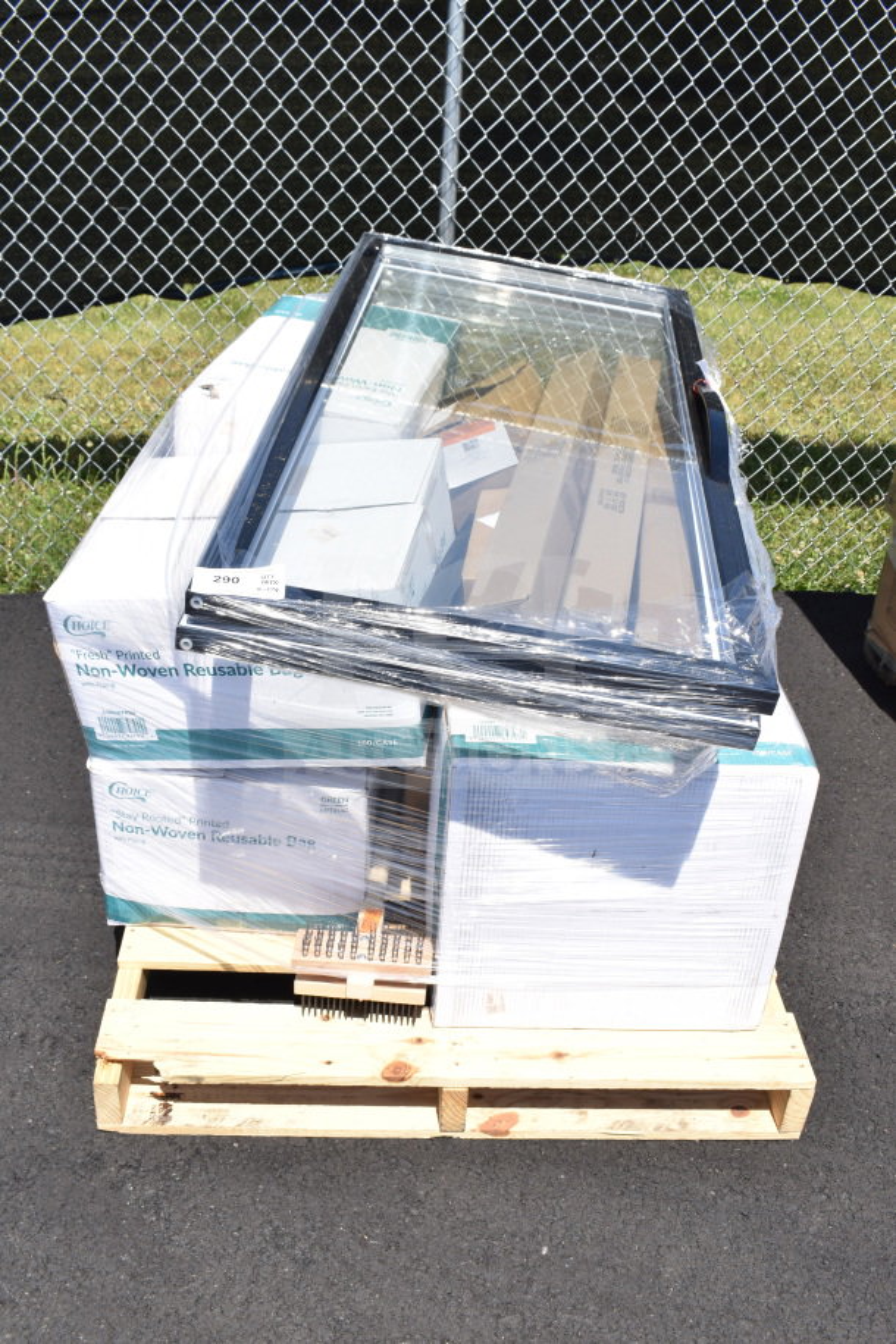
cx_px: 448
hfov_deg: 38.4
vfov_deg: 55.1
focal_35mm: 34
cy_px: 672
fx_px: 1288
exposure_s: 1/320
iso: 200
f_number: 9
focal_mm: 23
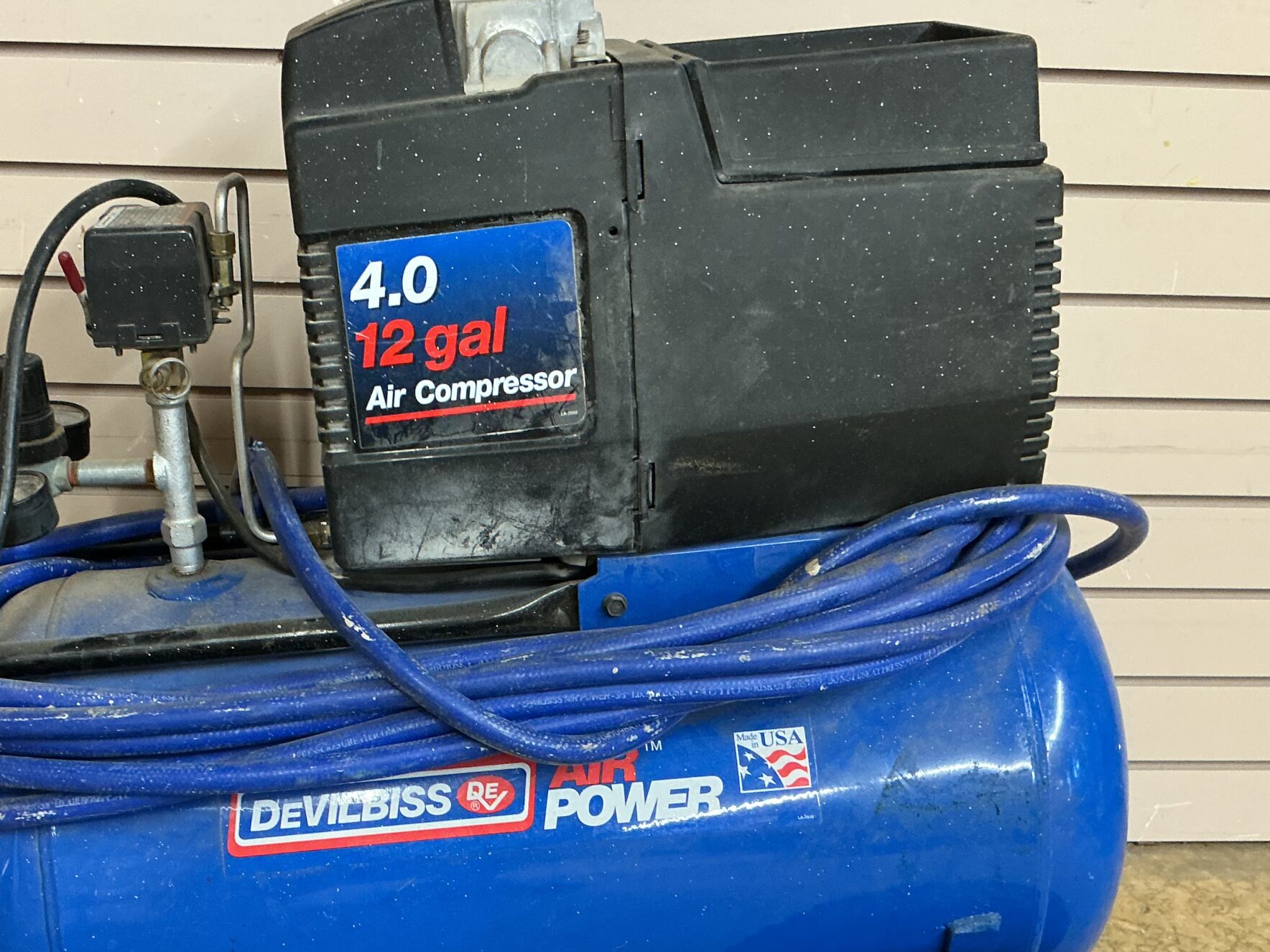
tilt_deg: -24.0
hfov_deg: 44.2
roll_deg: -1.8
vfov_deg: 34.0
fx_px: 1541
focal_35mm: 42
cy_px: 636
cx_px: 426
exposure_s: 1/40
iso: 200
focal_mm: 3
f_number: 1.8
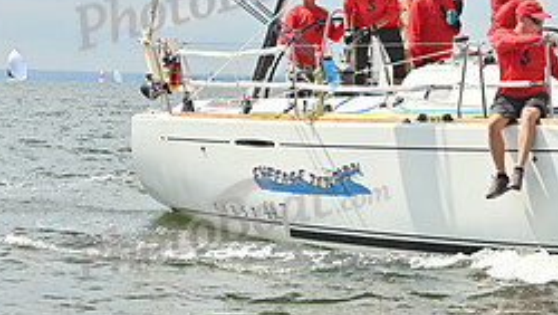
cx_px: 507
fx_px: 3094
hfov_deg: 10.2
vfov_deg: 5.8
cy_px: 77
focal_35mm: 209
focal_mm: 86
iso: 320
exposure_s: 1/1600
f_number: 8
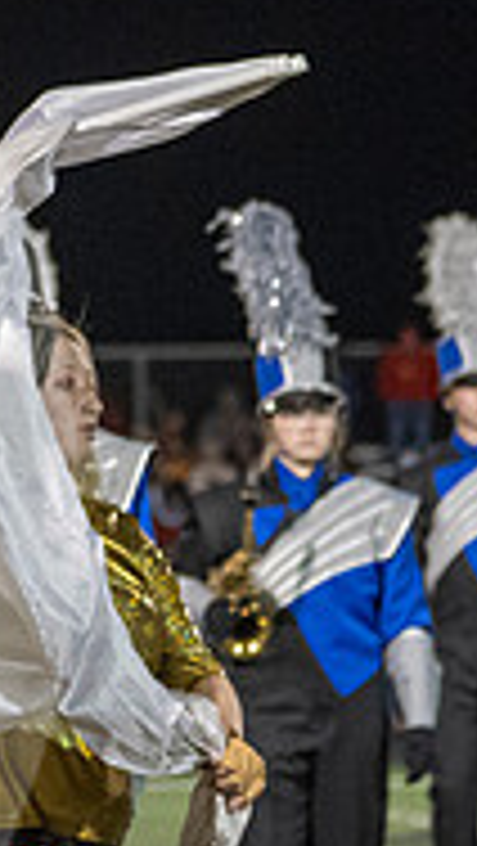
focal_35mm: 354
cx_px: -419
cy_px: 66
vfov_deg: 6.1
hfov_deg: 3.4
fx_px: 7946
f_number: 2.8
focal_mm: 70
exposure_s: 1/500
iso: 4000
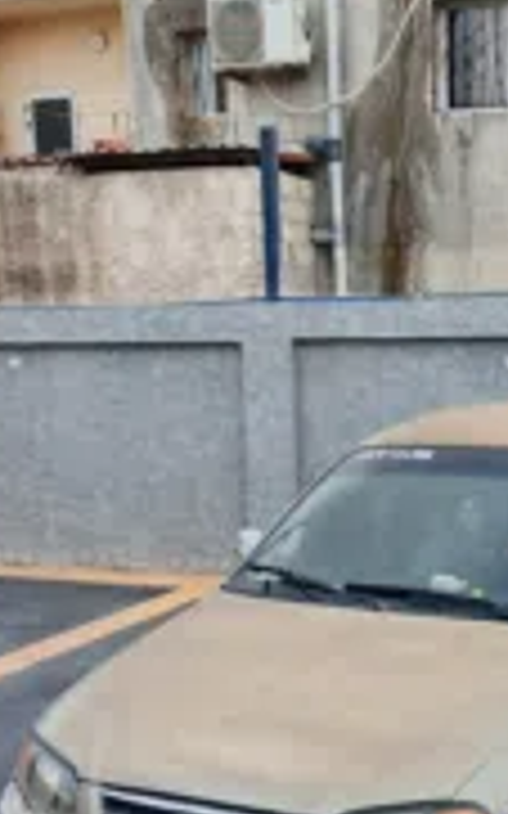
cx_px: 463
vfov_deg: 37.1
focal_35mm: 54
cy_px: 549
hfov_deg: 23.3
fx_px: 1197
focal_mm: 5.89
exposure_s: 1/37.6
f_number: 1.8
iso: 50
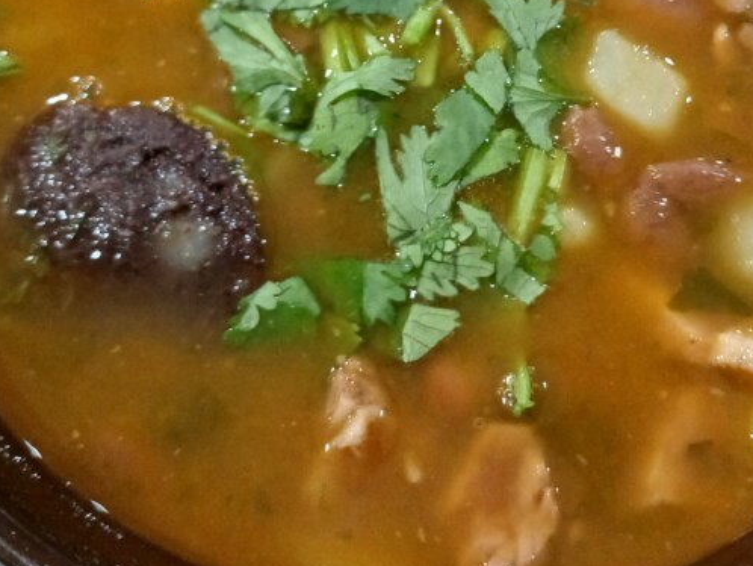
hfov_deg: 36.7
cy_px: 101
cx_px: 429
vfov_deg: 27.4
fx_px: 1132
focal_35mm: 52
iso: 800
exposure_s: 1/17
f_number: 1.8
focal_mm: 4
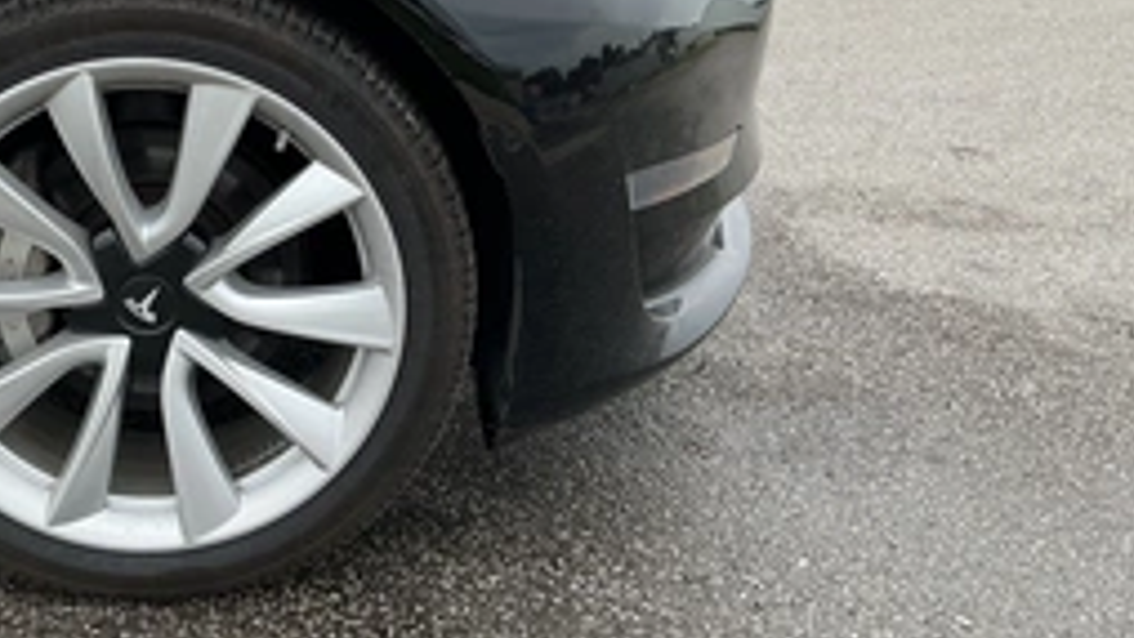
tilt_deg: -13.8
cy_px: 134
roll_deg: +0.4
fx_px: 1444
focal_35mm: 48
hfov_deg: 41.6
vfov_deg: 24.6
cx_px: 286
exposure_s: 1/562
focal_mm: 3
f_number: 1.8
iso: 25
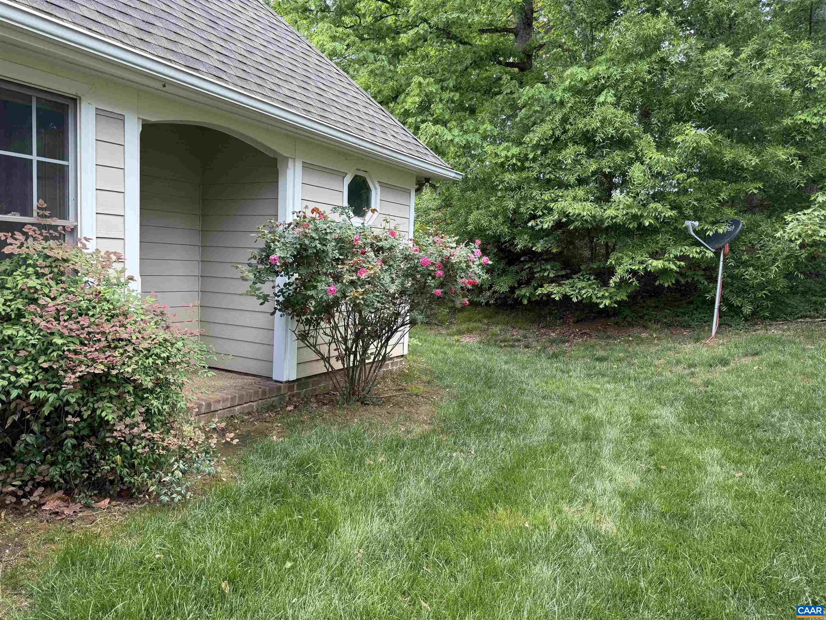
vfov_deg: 56.8
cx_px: 413
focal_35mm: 24
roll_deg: -2.2
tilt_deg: -4.9
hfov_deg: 71.6
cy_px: 310
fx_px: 573
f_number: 1.78
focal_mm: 6.76
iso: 64
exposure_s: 1/219
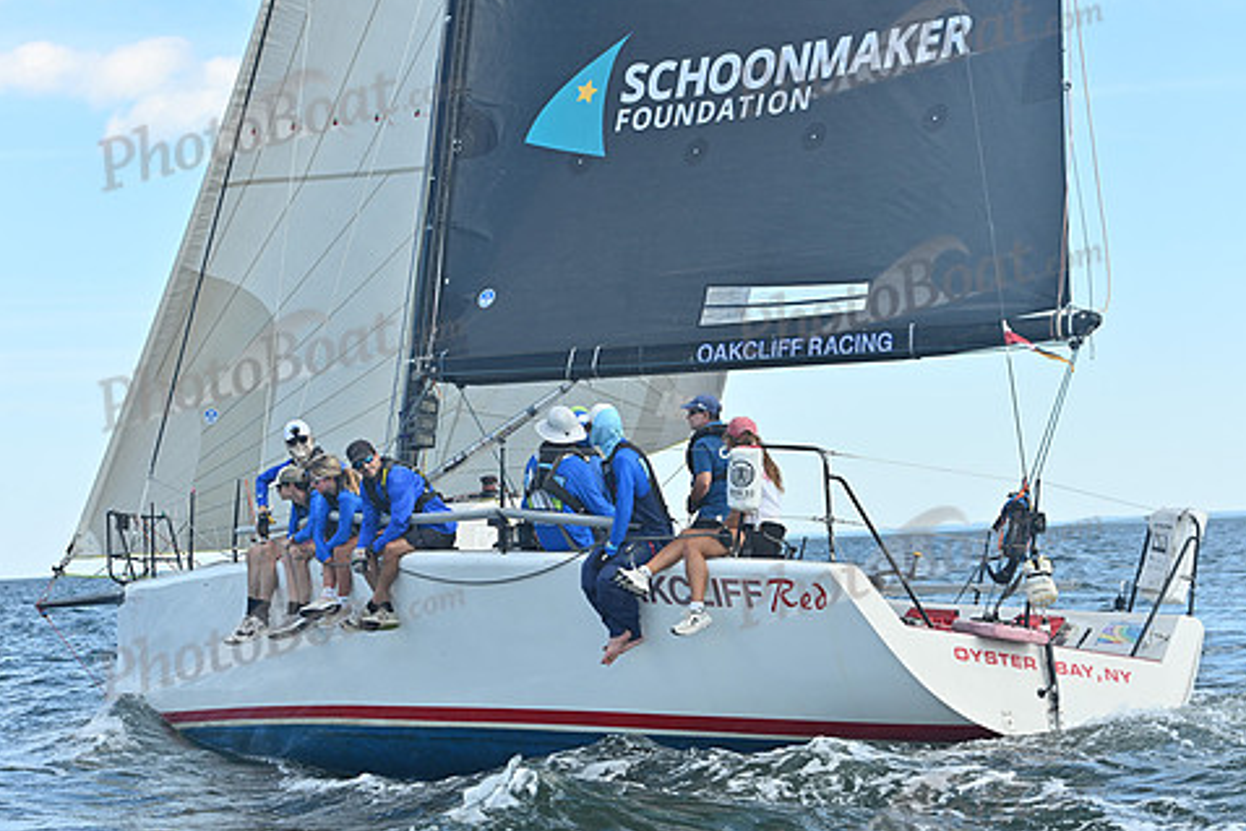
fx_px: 2943
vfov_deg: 16.1
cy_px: 462
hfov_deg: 23.9
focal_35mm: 85
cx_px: 602
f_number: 5.6
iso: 250
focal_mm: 70
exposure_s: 1/1000
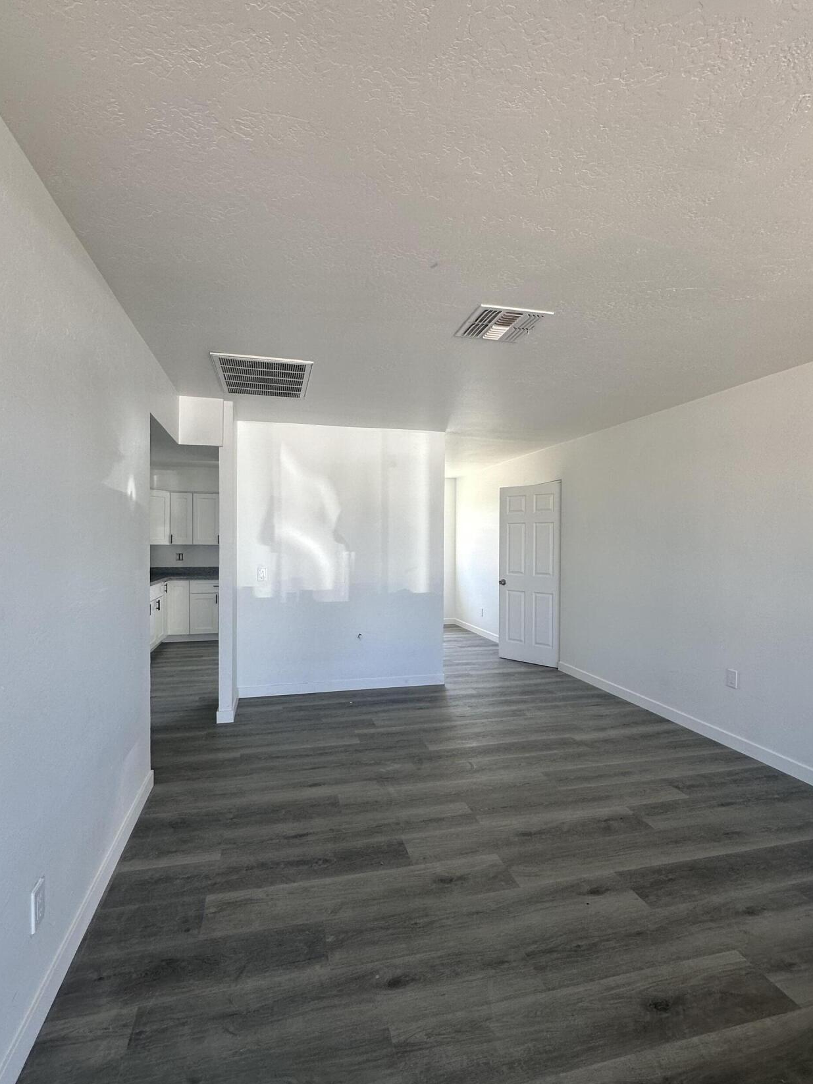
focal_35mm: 17
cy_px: 549
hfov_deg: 74.7
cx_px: 396
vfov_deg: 91.0
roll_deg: -0.9
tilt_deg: -0.9
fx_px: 532
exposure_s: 1/99
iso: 50
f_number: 2.2
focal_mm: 2.22
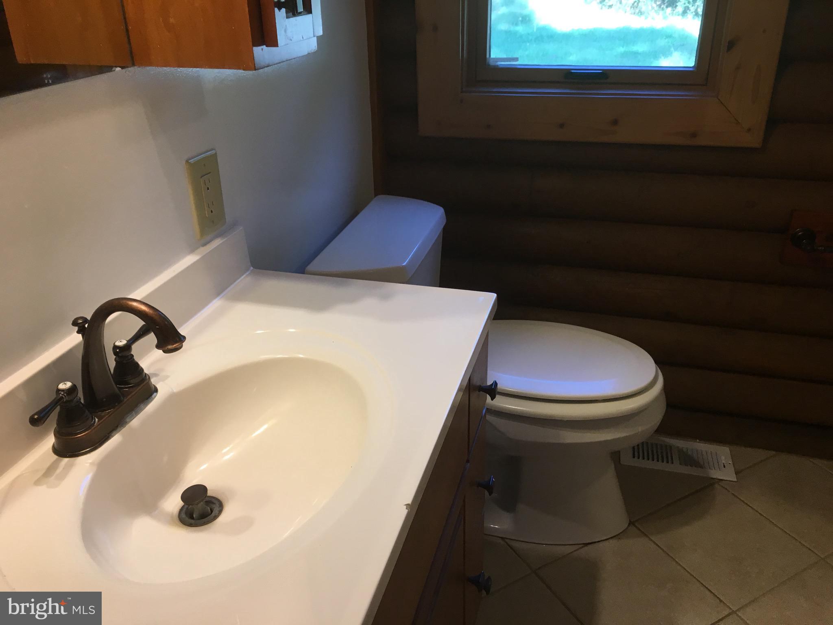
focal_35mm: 29
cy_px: 312
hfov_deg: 61.7
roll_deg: +0.3
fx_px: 698
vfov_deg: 48.2
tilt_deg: -26.0
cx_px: 416
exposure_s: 1/30
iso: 32
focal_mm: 4.15
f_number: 2.2
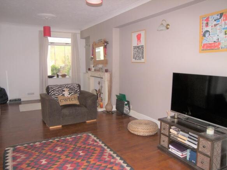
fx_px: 197
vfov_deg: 46.8
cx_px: 114
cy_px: 85
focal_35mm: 30
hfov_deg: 60.0
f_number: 3.2
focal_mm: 6.3
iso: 100
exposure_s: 1/30
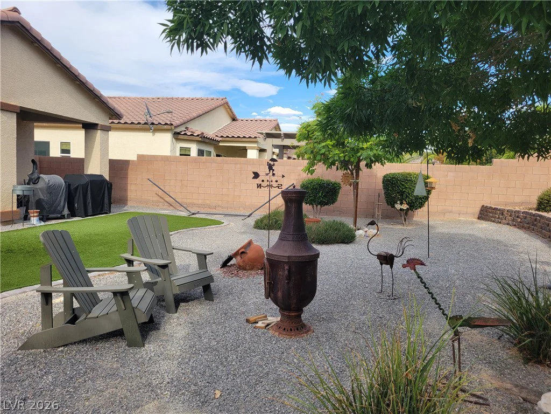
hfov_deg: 67.3
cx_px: 276
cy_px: 207
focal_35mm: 26
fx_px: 414
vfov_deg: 53.1
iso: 40
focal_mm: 5.4
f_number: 1.8
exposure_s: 1/1148
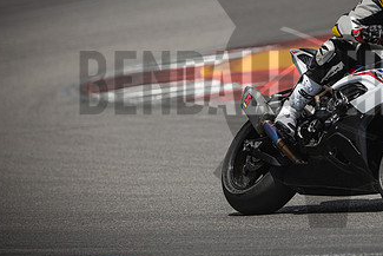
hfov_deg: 3.9
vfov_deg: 2.6
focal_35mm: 535
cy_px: 84
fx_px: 5694
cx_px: 328
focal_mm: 200
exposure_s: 1/2000
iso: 125
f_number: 2.8
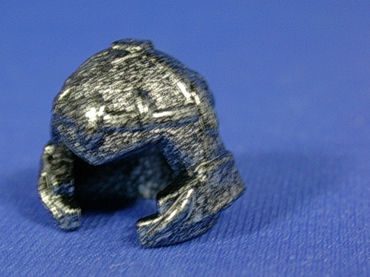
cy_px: 155
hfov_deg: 20.0
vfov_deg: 15.1
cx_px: 140
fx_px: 1047
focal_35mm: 98
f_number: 3.8
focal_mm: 11.3
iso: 70
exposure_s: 1/6.1
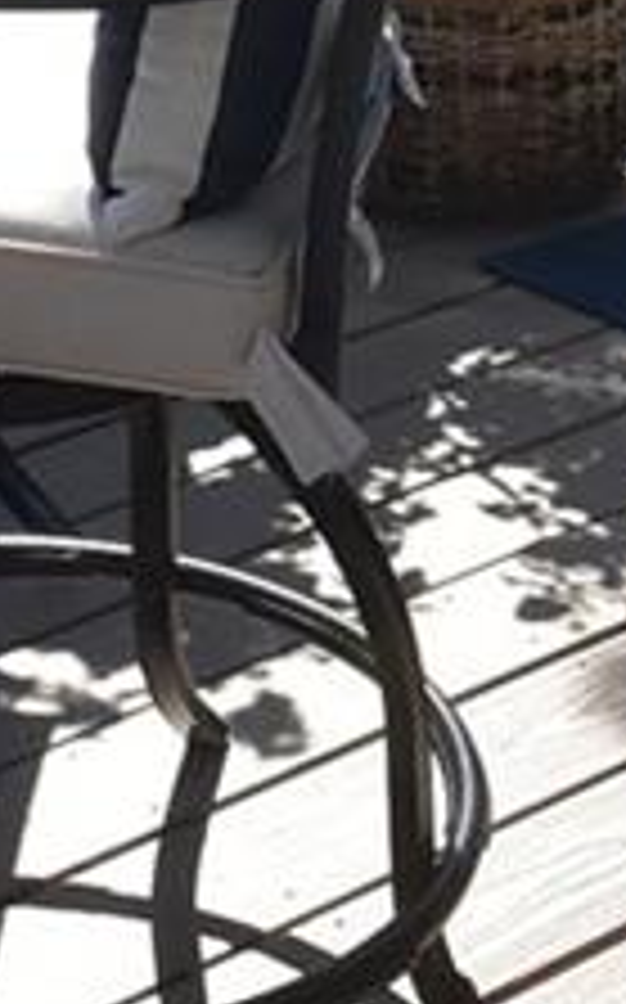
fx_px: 3008
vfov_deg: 17.5
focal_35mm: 110
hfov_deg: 11.5
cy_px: -398
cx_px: -243
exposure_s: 1/400
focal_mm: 10
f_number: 11
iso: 400
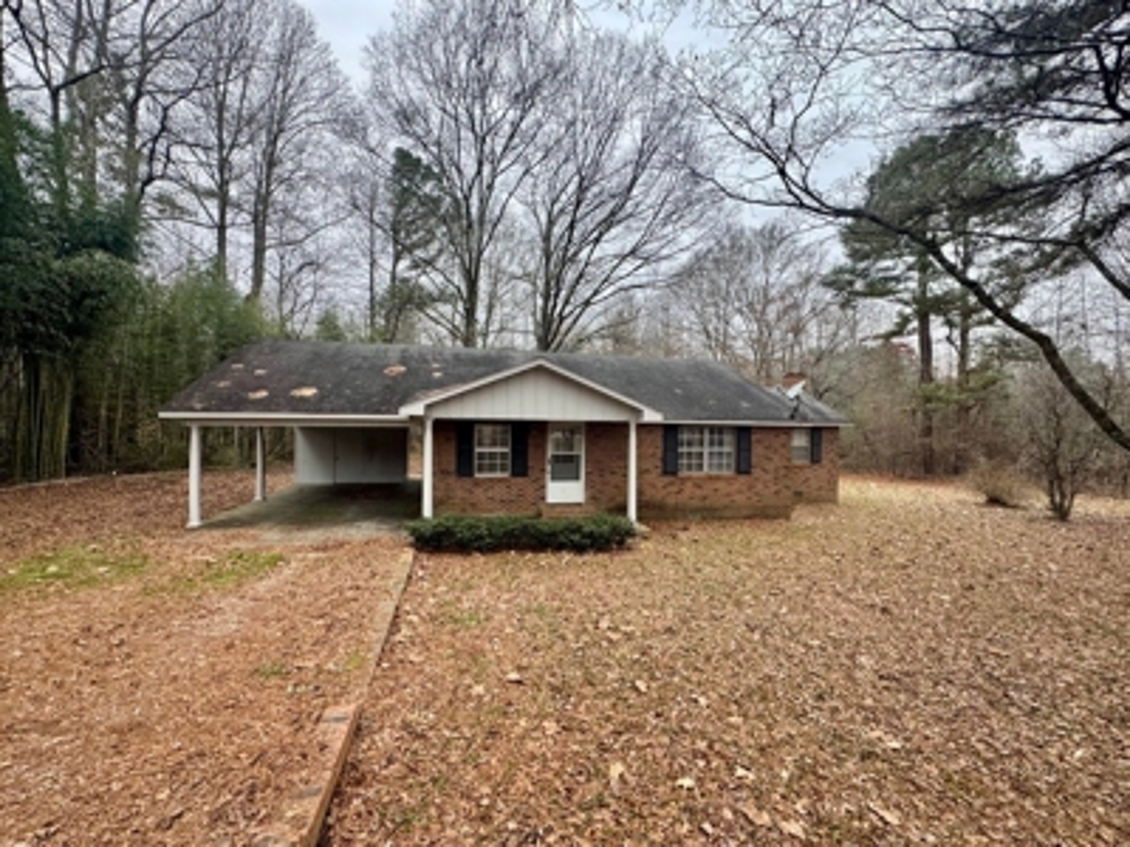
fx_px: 457
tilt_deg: -0.4
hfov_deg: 102.1
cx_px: 565
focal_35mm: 14
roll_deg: -0.7
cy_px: 424
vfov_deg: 85.7
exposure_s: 1/99
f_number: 2.2
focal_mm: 2.22
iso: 160
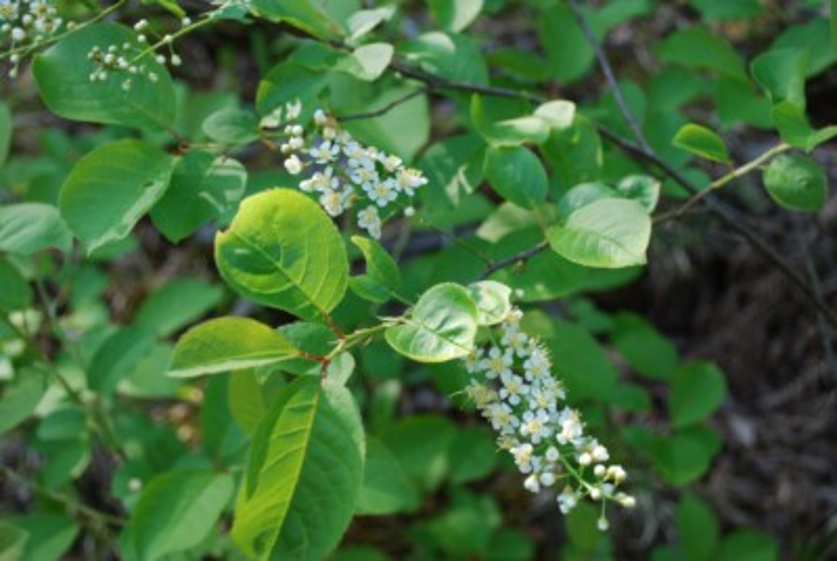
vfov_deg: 28.2
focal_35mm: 48
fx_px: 1118
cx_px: 418
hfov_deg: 41.1
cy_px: 280
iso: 200
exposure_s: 1/60
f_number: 5
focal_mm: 32
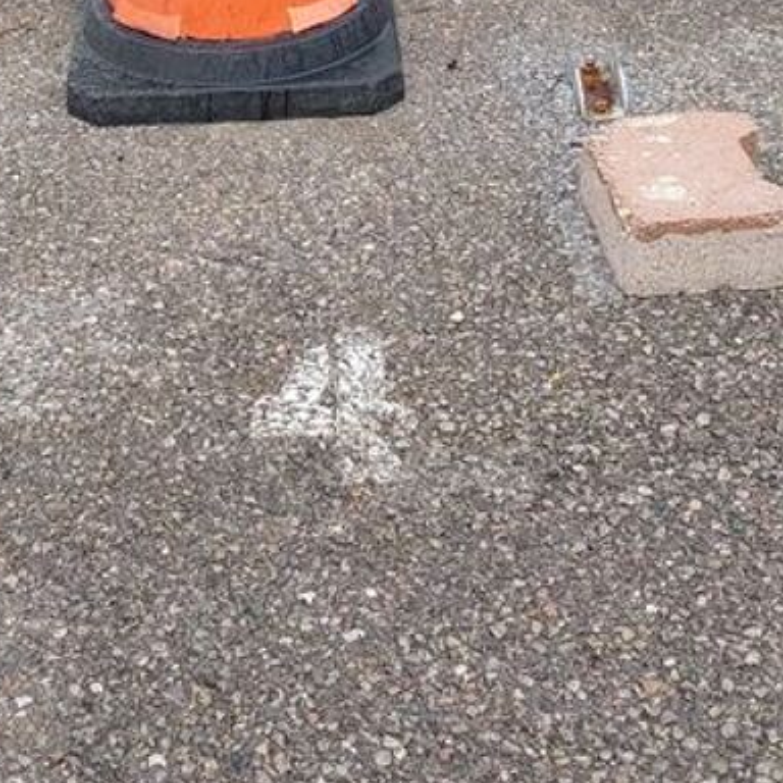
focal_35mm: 92
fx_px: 2354
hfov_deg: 18.8
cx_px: 239
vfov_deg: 18.5
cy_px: 66
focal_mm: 4.6
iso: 20
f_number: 1.8
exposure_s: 1/100
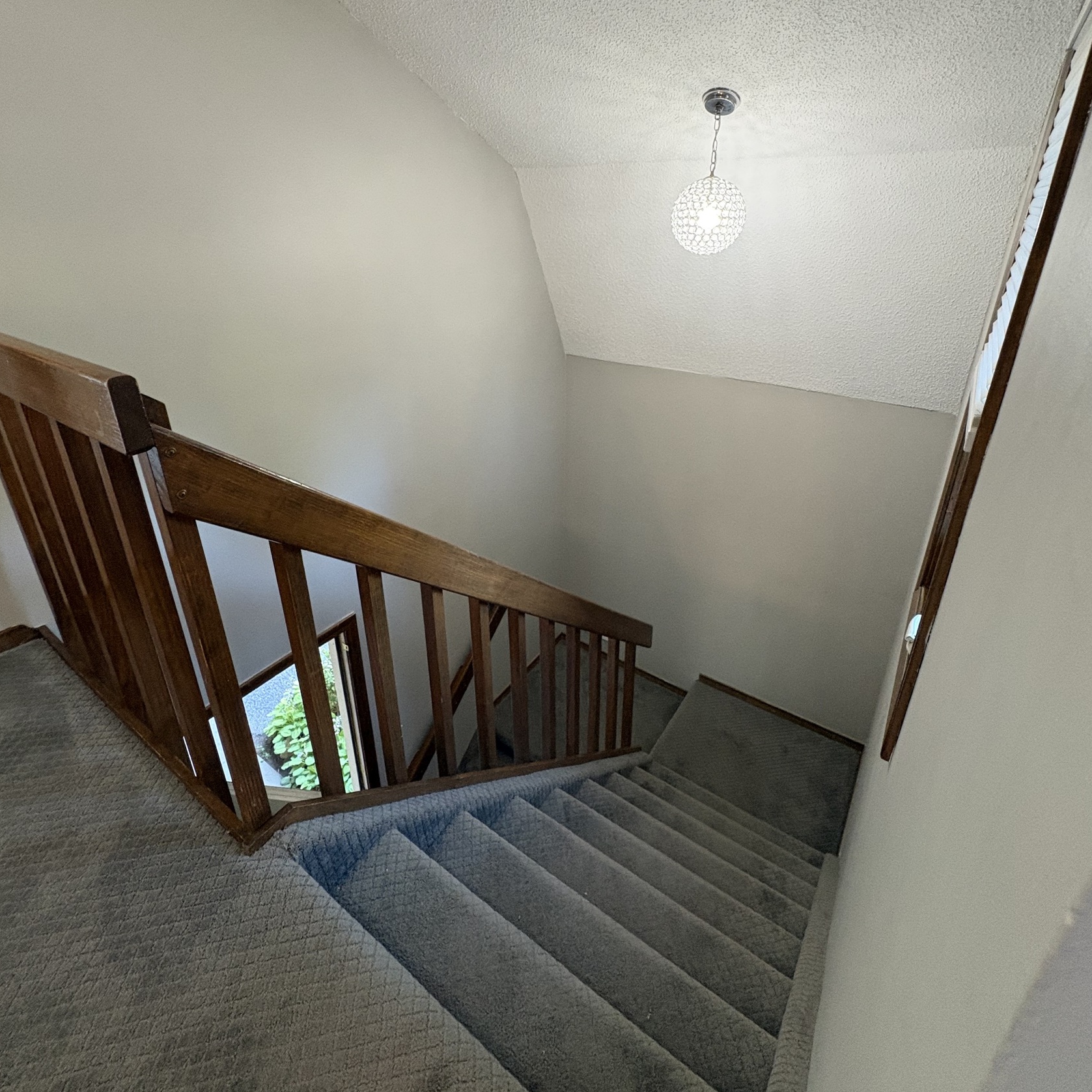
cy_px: 449
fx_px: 607
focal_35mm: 17
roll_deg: +0.0
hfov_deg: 84.0
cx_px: 536
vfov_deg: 83.2
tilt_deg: -22.1
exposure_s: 1/60
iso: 400
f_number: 2.2
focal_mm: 2.22
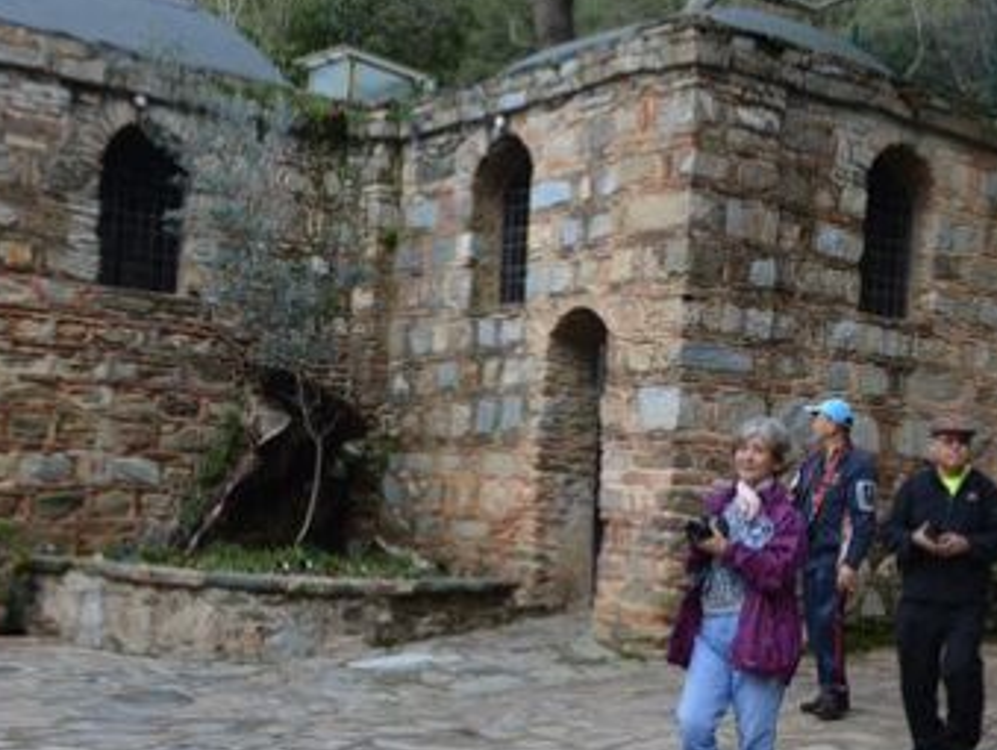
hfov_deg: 28.0
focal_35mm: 68
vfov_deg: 21.5
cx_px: 797
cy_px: 566
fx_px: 1960
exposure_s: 1/200
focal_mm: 23
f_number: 7.1
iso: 200
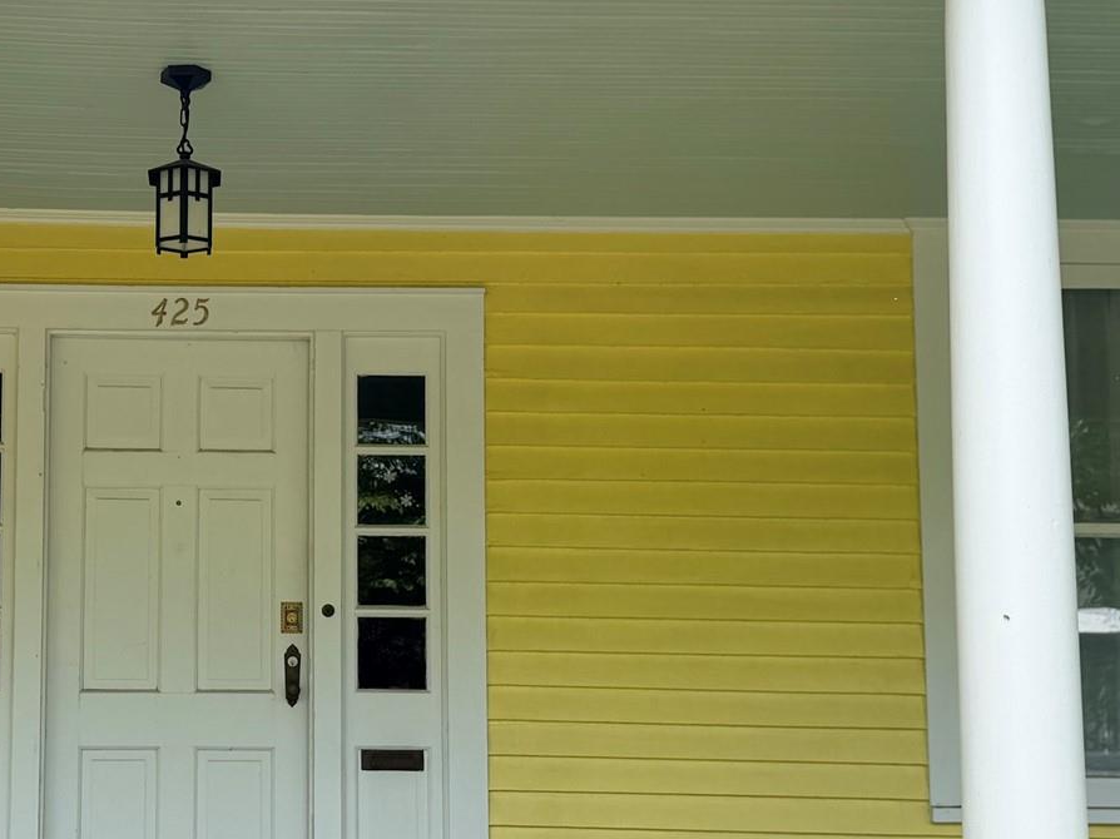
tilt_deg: +5.7
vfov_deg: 26.5
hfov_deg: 33.8
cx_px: 208
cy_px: 498
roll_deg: -1.4
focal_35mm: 55
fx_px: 1779
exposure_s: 1/1032
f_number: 1.78
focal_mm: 6.76
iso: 80
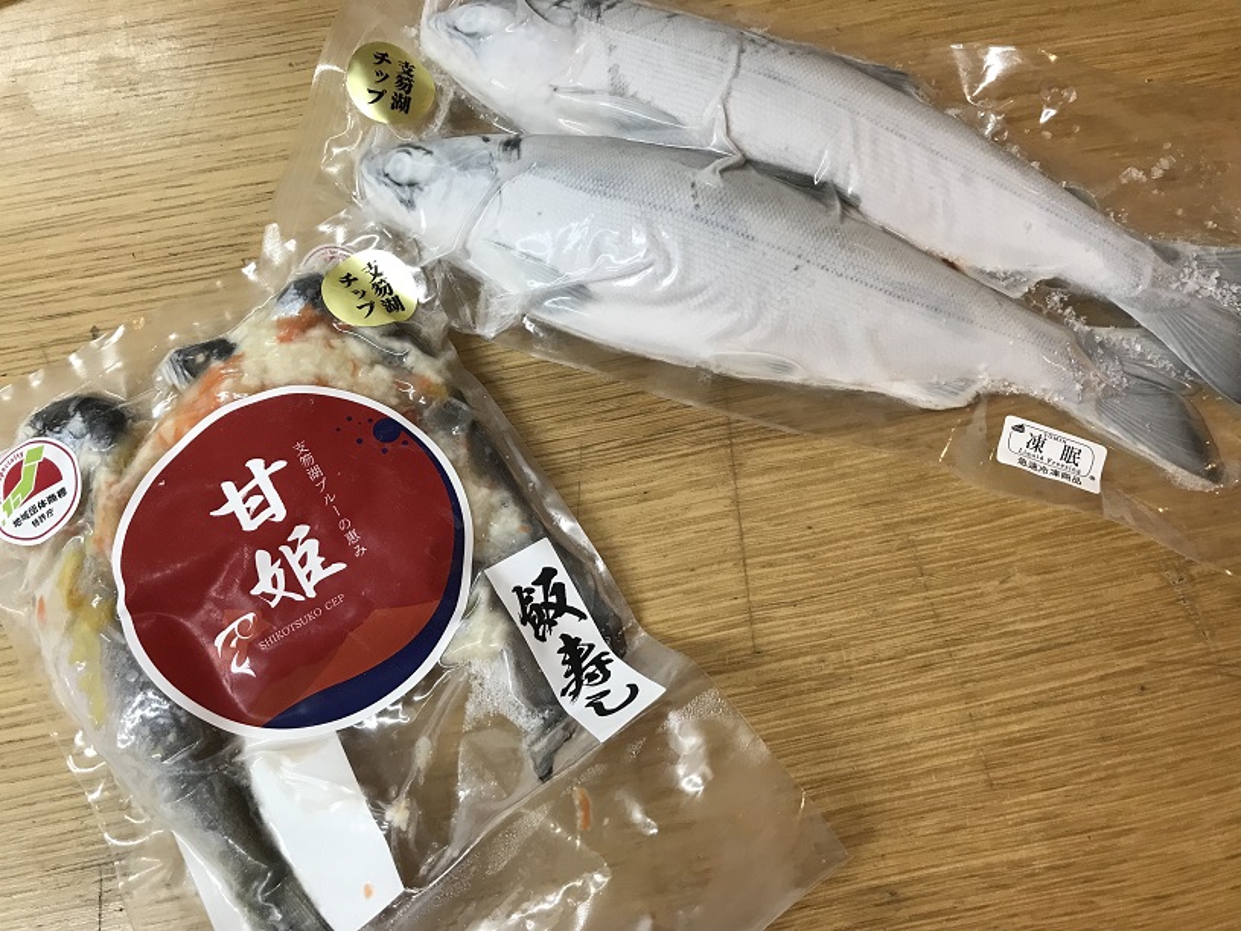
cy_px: 466
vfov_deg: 49.7
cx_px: 620
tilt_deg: -71.7
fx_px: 1004
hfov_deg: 63.5
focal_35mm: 28
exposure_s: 1/30
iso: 25
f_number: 1.8
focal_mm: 3.99
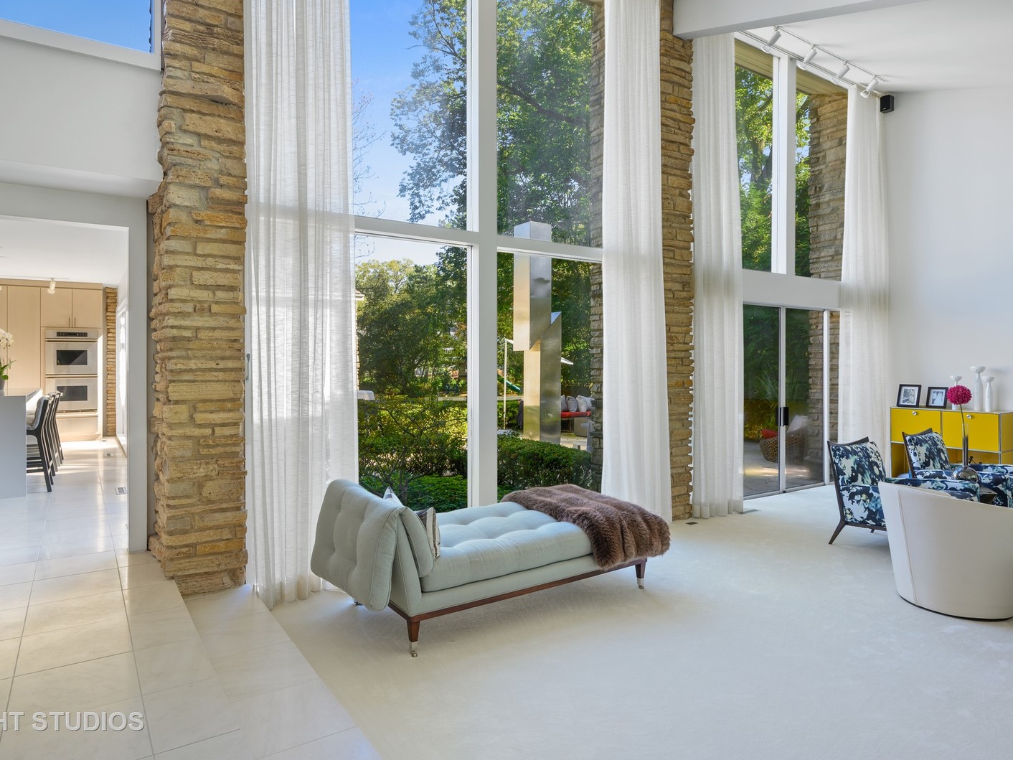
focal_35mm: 21
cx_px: 467
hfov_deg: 78.9
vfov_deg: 63.4
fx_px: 615
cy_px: 373
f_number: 8
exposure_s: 1/6
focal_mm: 19
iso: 200
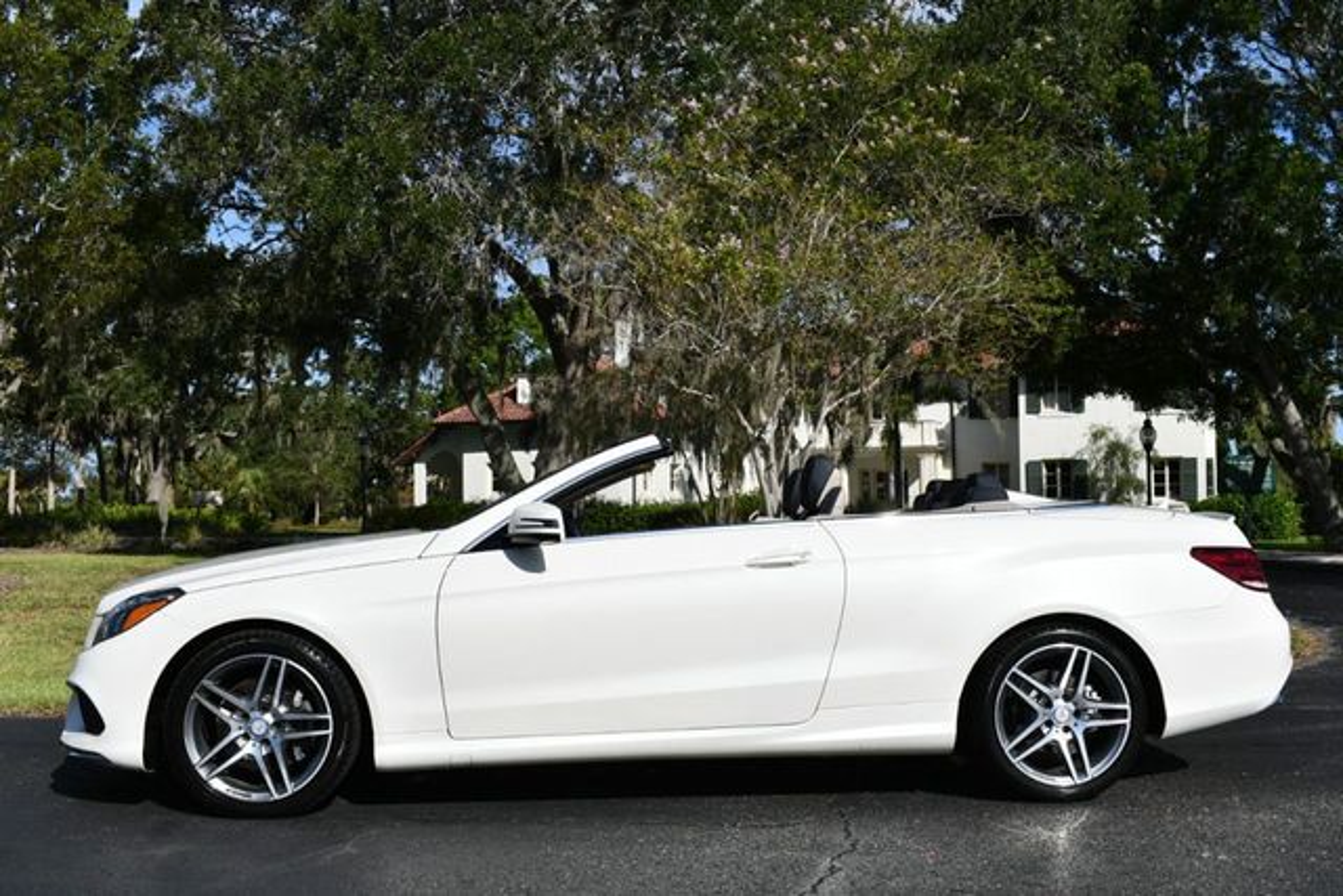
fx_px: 1343
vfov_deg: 36.9
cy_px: 448
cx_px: 672
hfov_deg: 53.1
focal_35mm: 36
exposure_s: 1/400
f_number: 10
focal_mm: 18
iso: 100
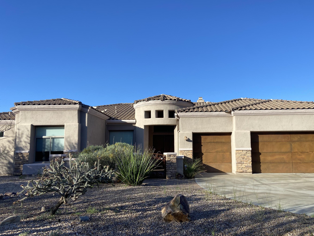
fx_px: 263
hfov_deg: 61.5
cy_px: 128
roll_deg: +1.5
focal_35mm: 29
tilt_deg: +5.8
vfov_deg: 48.2
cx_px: 174
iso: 32
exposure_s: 1/1961
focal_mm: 4.25
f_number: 1.8
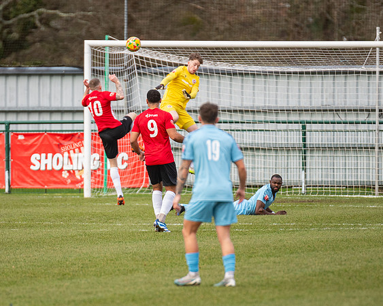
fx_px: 6992
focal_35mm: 617
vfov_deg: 2.5
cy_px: 186
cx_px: 141
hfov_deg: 3.1
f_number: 2.8
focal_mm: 300
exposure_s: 1/1250
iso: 1000
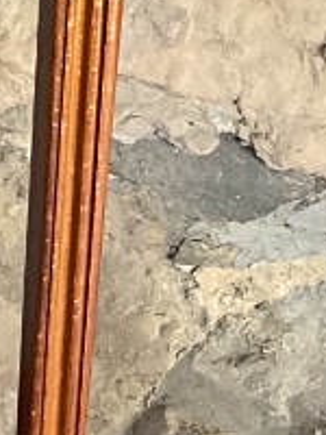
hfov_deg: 8.2
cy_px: 178
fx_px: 2185
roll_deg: -1.9
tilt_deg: -18.8
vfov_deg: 11.4
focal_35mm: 174
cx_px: -280
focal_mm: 3
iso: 80
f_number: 1.8
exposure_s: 1/60
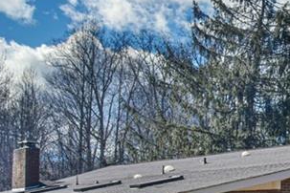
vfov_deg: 16.5
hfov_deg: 21.0
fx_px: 652
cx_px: 444
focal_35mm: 81
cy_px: 196
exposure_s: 1/500
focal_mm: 24
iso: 1600
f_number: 11
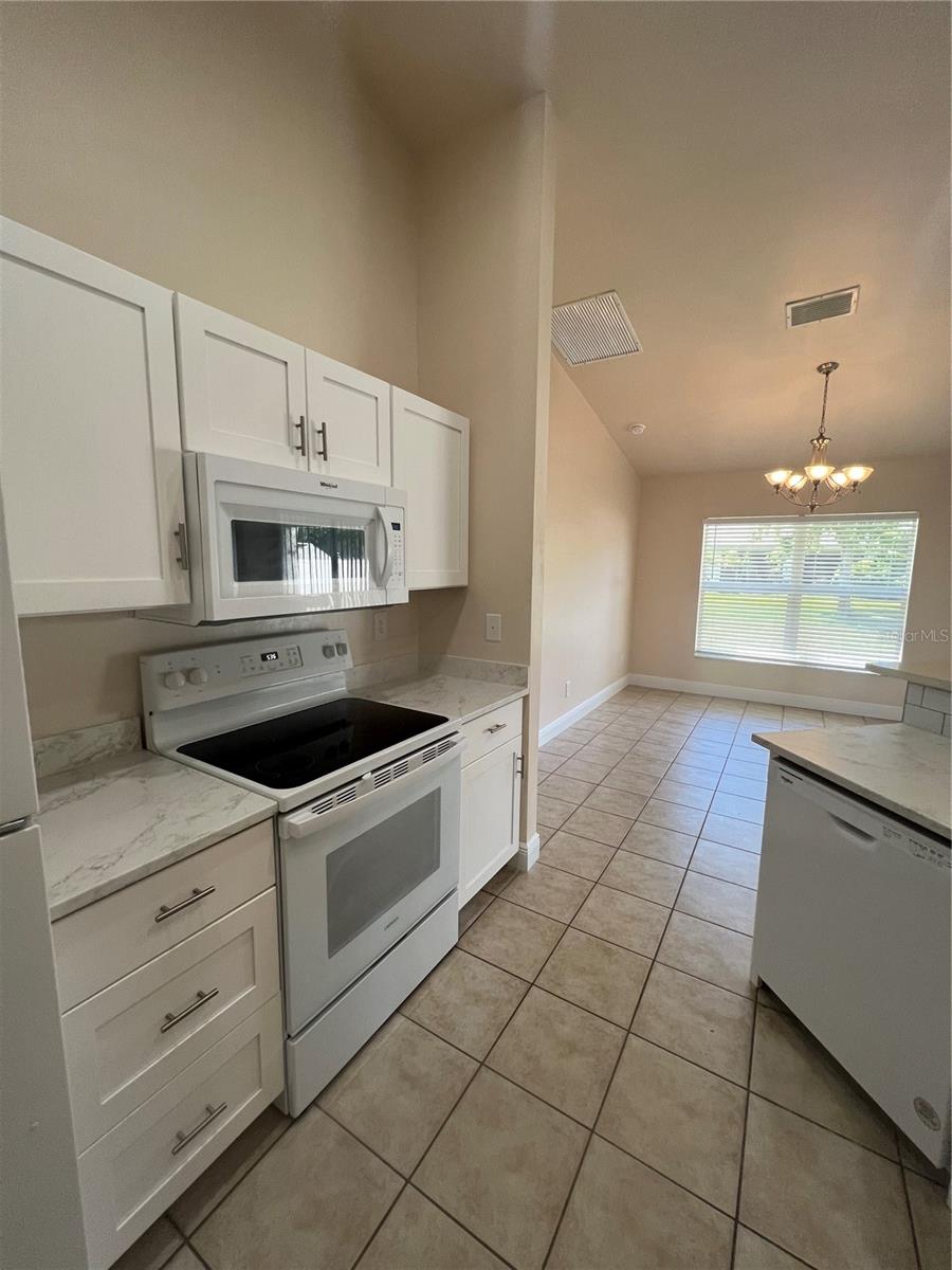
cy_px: 635
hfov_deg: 89.9
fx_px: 477
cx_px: 476
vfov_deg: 106.2
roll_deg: -1.8
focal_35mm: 13
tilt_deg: -10.3
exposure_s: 1/120
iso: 160
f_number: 1.8
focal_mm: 1.57
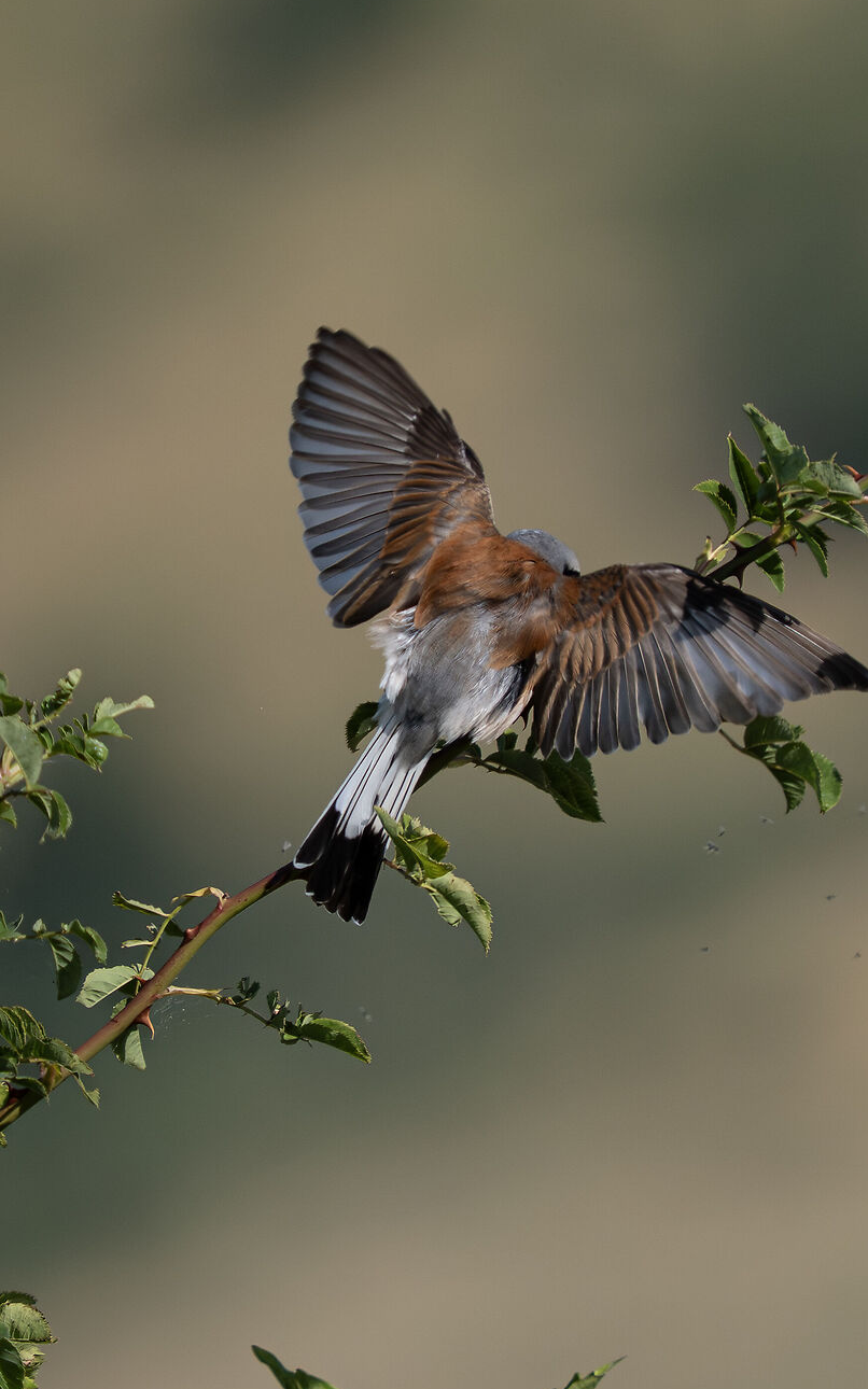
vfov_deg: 1.1
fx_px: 70680
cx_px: 422
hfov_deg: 0.7
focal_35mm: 1867
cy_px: 738
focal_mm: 473
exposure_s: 1/2500
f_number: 5.6
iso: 500
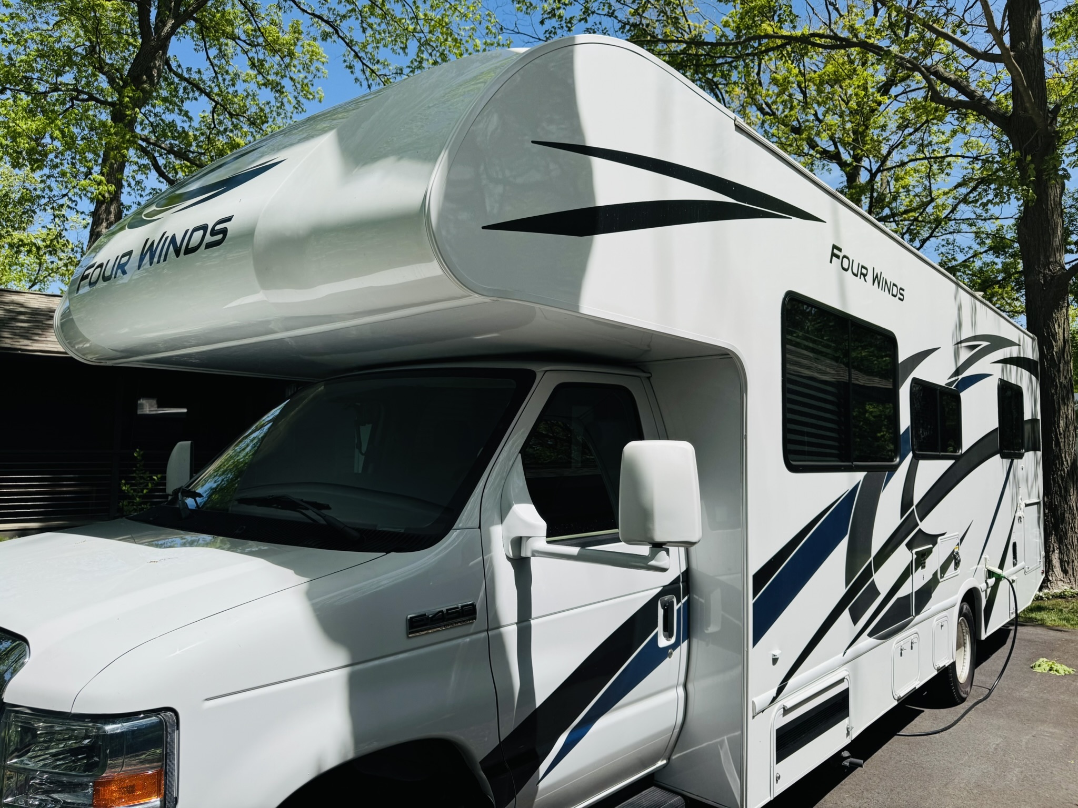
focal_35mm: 24
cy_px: 404
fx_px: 747
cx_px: 539
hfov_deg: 71.6
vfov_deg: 56.8
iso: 80
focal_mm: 6.76
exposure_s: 1/5814
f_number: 1.78
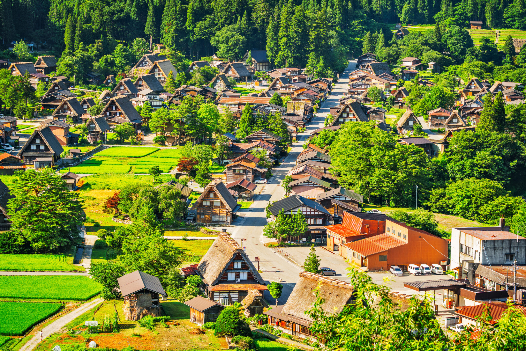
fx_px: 1461
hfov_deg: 20.4
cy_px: 176
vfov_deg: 13.7
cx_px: 263
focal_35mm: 100
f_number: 6.3
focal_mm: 100
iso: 160
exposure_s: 1/100
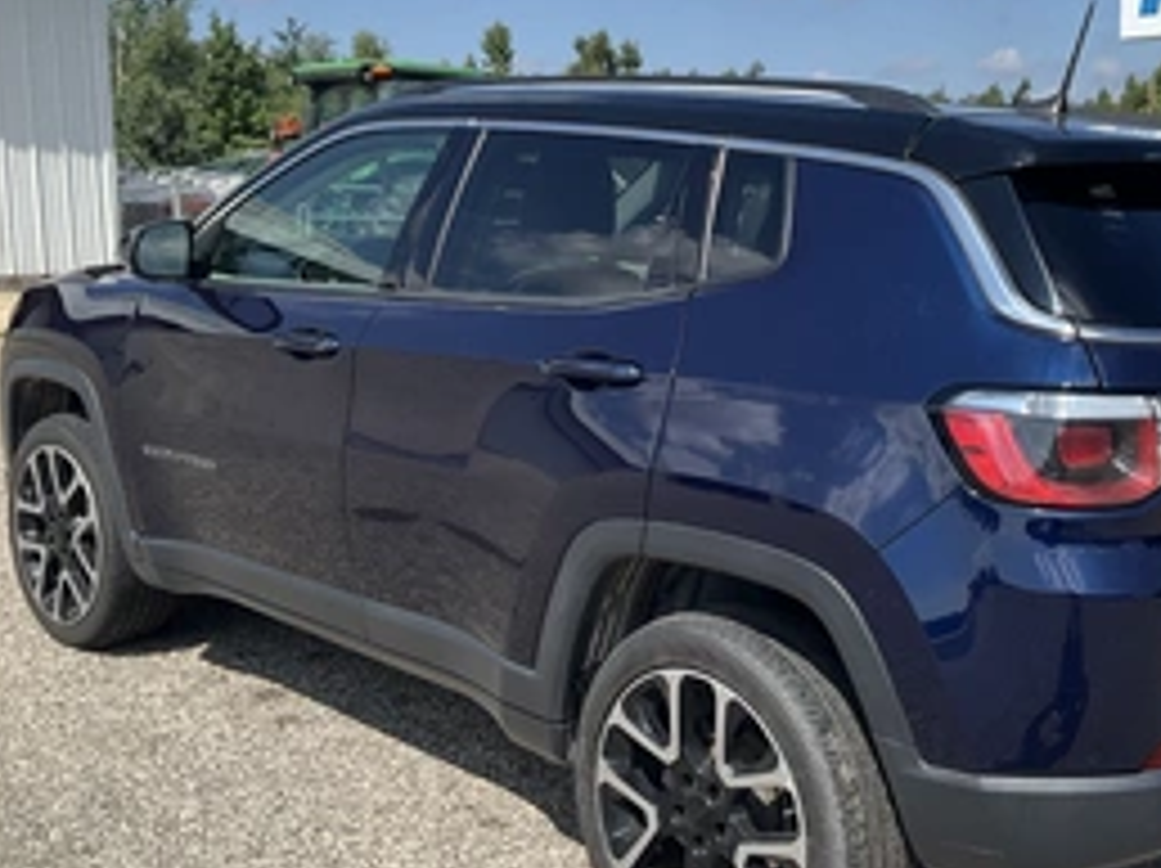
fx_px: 1508
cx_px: 796
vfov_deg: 32.1
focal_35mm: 45
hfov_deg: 41.4
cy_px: 364
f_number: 1.8
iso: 25
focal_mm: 3
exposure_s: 1/1786
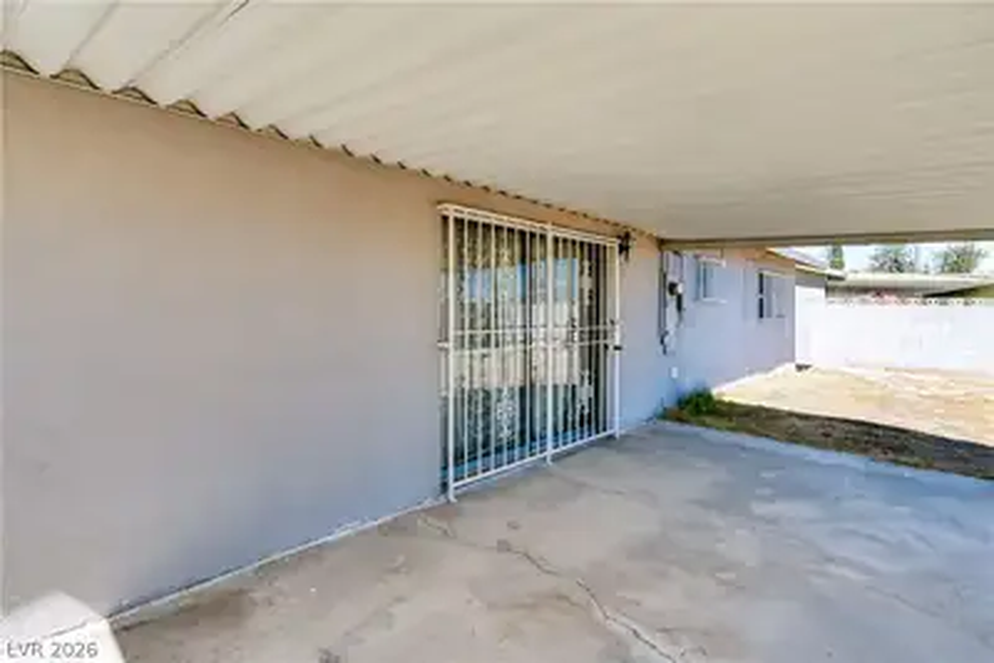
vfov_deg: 67.4
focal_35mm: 18
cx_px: 497
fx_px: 497
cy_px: 332
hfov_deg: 90.0
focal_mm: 18
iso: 1000
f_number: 8
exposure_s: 1/1500
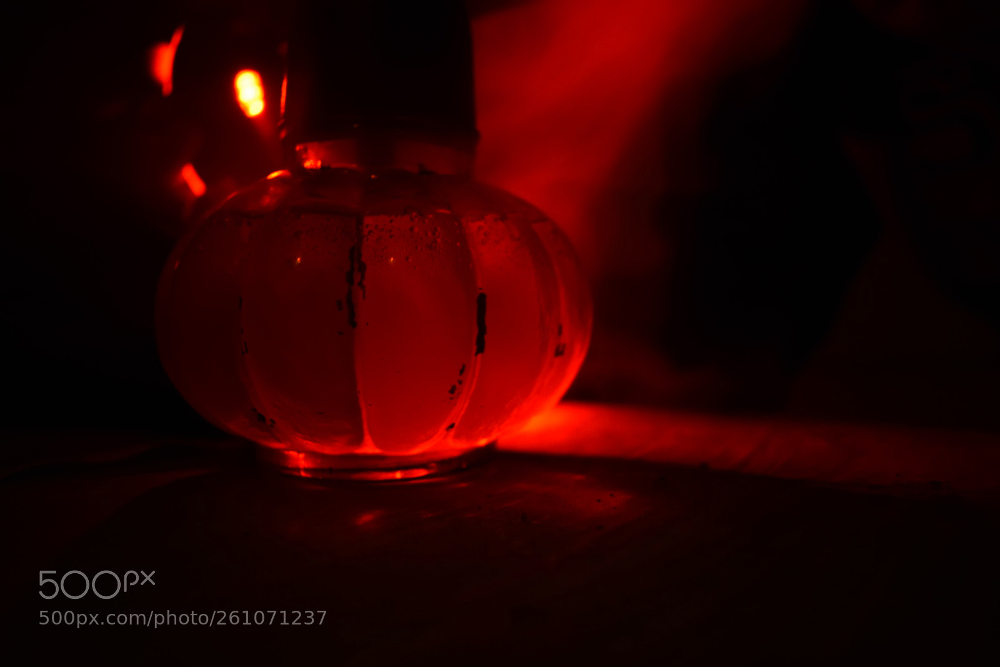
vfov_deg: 43.6
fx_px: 833
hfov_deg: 61.9
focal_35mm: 30
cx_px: 500
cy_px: 334
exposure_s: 1/1.6
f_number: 3.8
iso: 500
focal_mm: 20
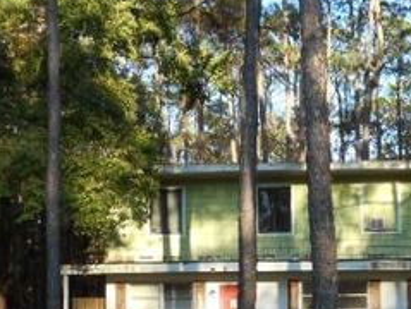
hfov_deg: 26.6
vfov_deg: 20.4
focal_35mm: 71
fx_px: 844
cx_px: 358
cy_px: 269
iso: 80
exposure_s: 1/100
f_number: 4.2
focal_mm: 6
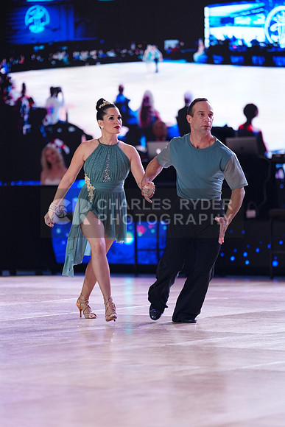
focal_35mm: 168
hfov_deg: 8.2
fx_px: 1994
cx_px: 142
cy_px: 214
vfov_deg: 12.2
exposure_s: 1/400
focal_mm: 168
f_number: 2.8
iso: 2000
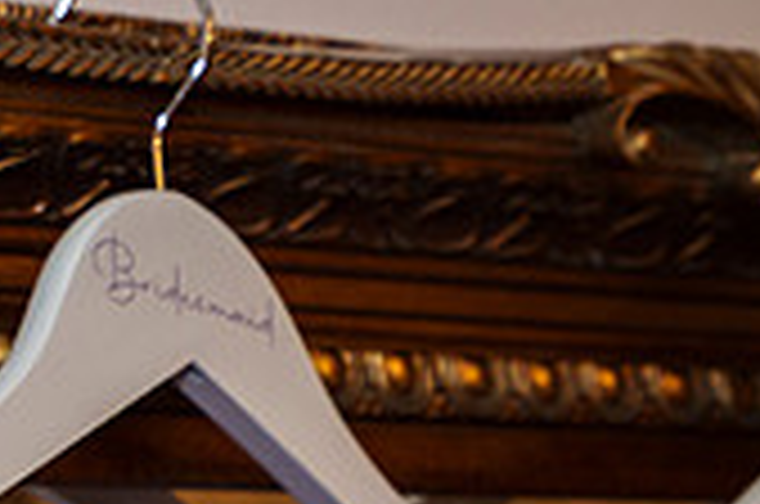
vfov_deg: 11.2
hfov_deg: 14.8
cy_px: 176
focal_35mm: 122
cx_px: -591
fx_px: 2571
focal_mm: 34
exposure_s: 1/60
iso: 800
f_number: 4
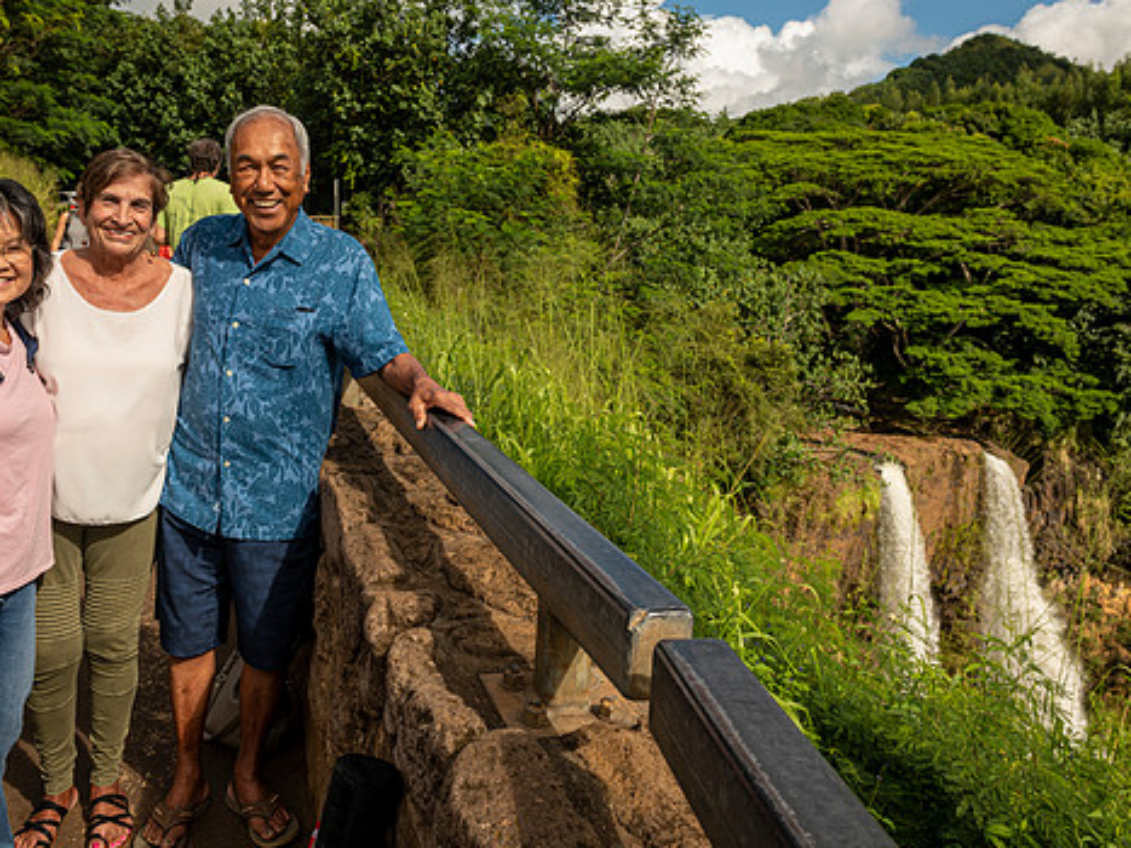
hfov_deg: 57.9
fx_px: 1013
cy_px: 373
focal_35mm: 31
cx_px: 453
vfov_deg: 45.3
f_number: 8
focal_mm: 24
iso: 200
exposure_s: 1/640
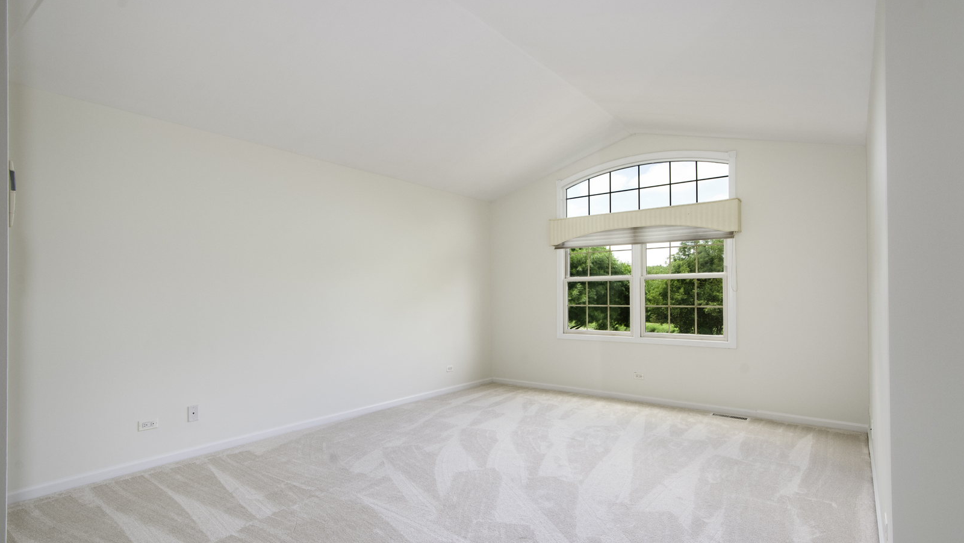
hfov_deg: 94.2
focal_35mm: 18
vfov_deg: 62.4
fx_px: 448
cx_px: 488
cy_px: 275
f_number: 9
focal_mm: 11
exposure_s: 1/160
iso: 640
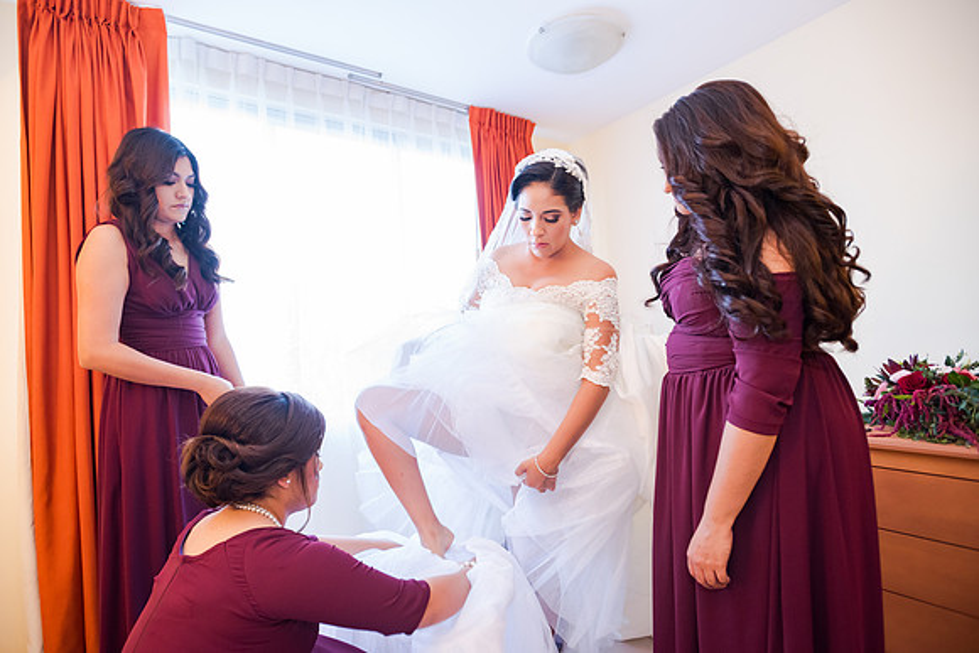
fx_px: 480
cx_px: 471
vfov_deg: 68.4
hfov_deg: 91.1
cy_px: 339
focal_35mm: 18
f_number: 2.8
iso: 1600
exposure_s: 1/50
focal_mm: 17
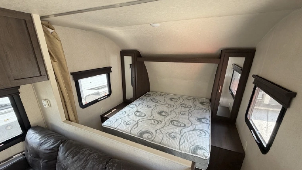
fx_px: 128
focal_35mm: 16
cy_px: 97
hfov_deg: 99.3
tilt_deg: -20.2
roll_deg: +2.5
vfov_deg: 66.7
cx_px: 146
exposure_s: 1/121
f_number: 2.2
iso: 160
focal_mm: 2.22
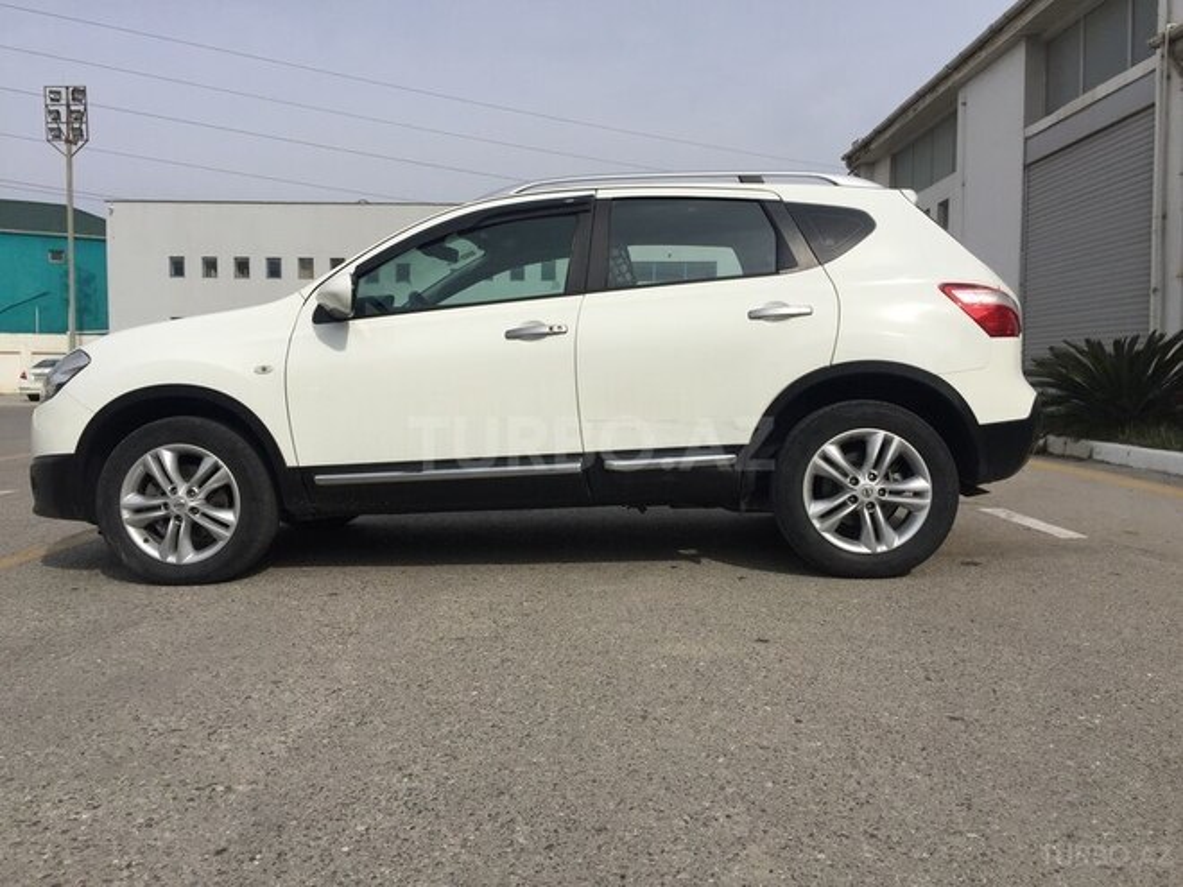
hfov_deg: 61.7
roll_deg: -1.0
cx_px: 592
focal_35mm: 29
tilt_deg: -3.4
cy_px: 444
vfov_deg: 48.2
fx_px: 991
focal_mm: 4.15
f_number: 2.2
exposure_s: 1/3968
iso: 32
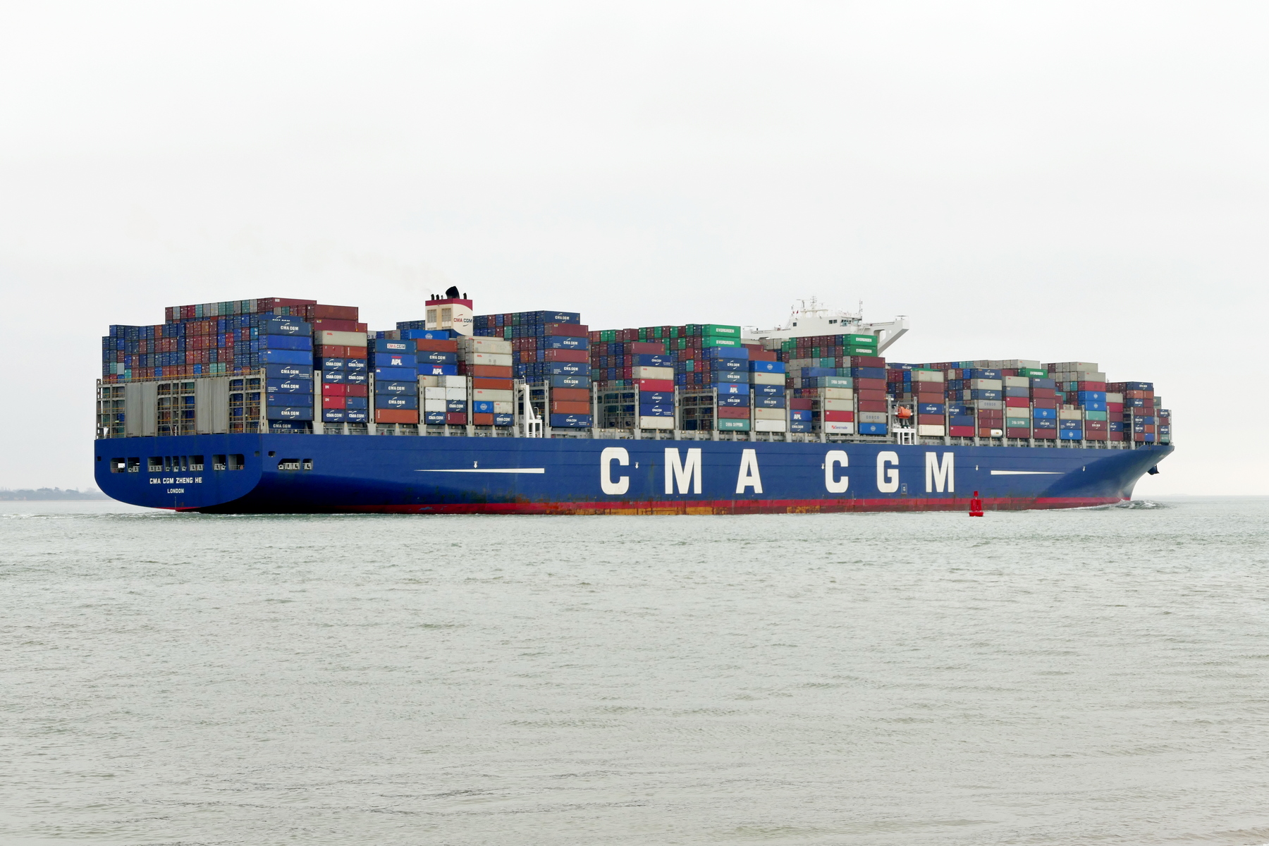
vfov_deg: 19.5
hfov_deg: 28.8
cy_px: 423
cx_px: 634
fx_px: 2467
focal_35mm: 70
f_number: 4.5
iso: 125
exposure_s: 1/500
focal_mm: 25.64
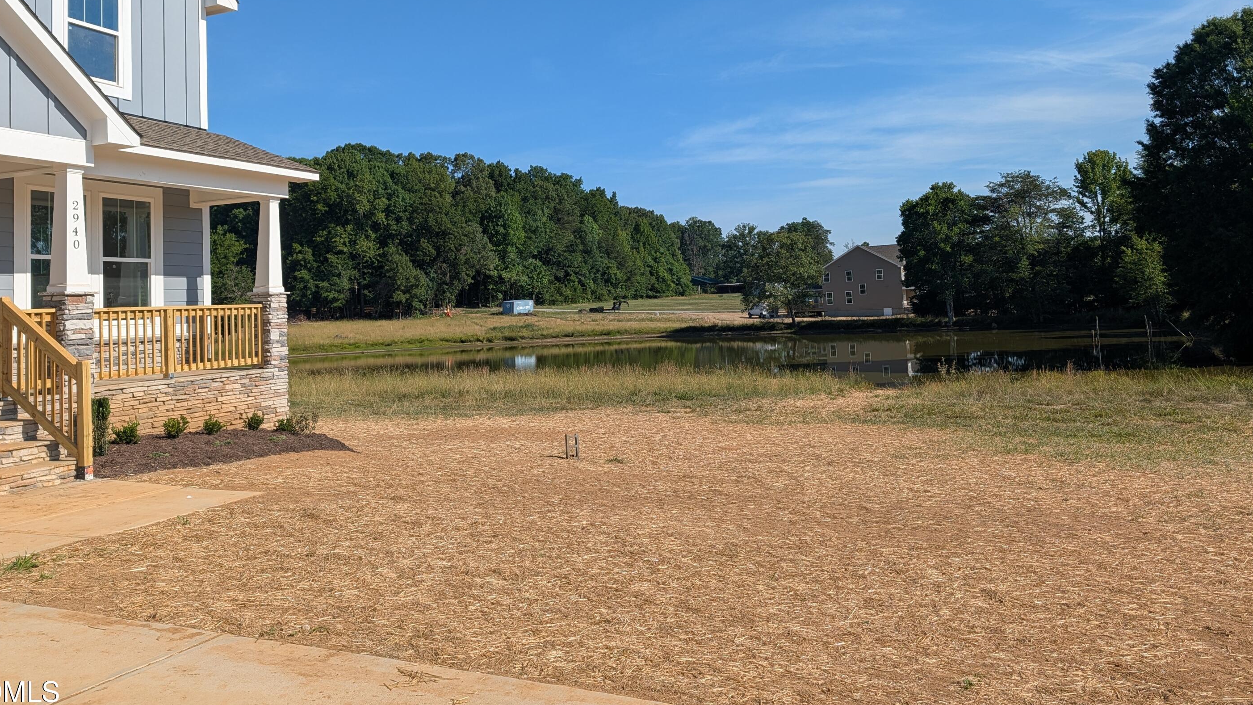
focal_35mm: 28
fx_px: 930
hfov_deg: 67.9
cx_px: 650
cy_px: 234
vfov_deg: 41.0
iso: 17
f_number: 1.68
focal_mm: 6.9
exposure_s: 1/1160
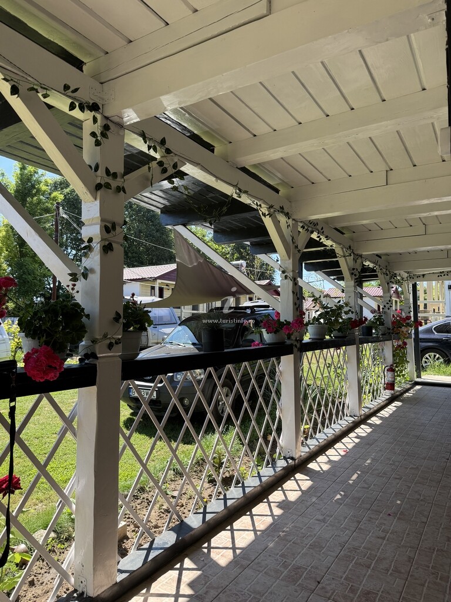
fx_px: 417
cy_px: 301
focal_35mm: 24
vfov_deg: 71.6
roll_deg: +0.2
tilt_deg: +3.5
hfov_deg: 56.8
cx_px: 226
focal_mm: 6.76
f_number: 1.78
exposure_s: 1/1131
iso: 80
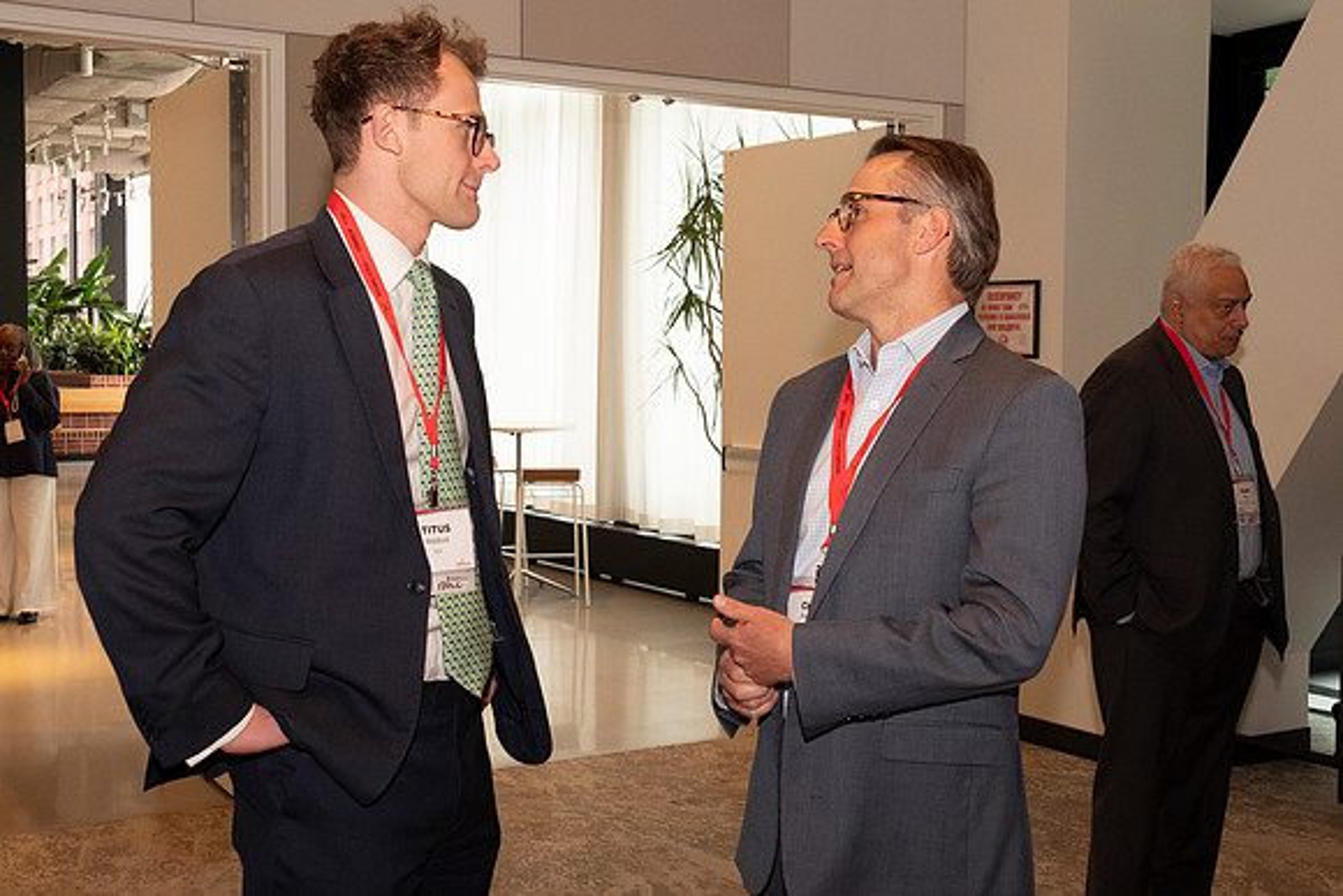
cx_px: 672
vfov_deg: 29.9
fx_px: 1679
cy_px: 448
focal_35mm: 45
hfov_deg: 43.6
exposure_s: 1/80
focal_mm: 30
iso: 2000
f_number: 10
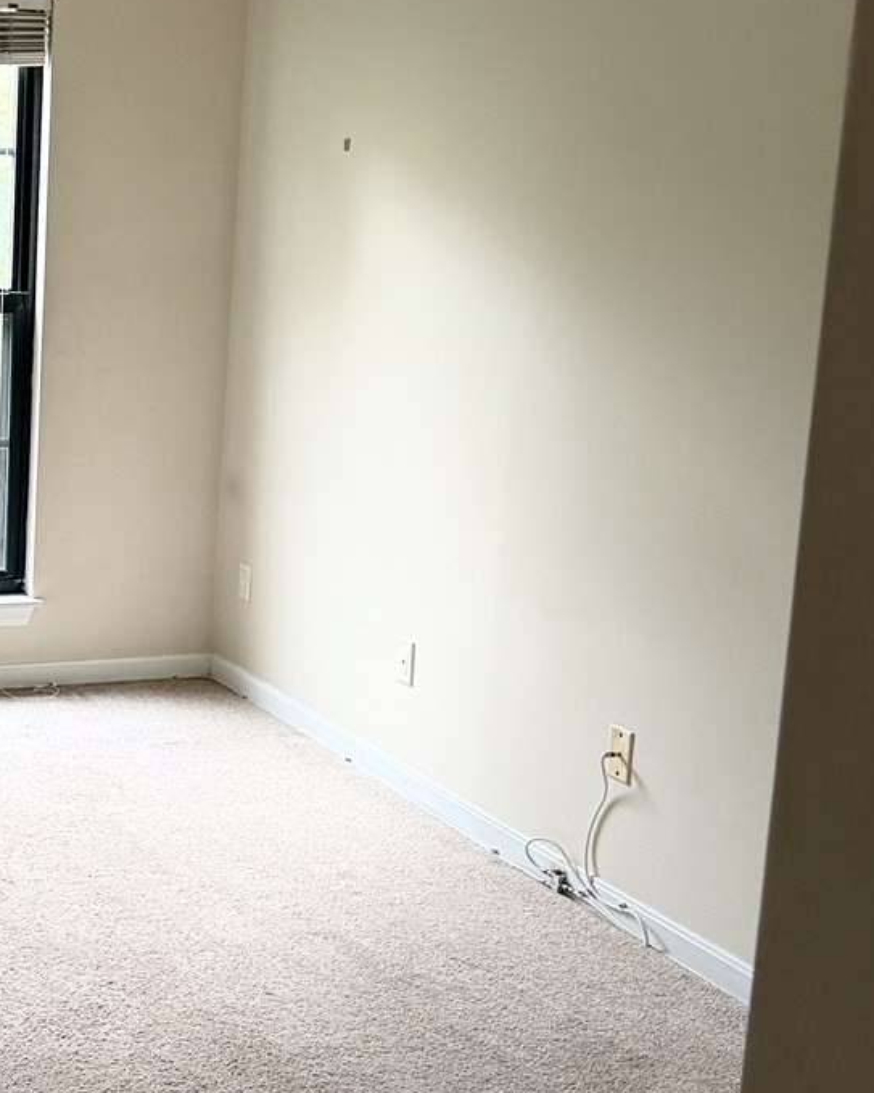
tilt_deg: -9.0
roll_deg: -2.3
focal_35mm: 53
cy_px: 493
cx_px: 47
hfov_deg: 27.3
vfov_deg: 35.3
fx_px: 1714
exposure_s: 1/60
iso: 200
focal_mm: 6.76
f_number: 1.78
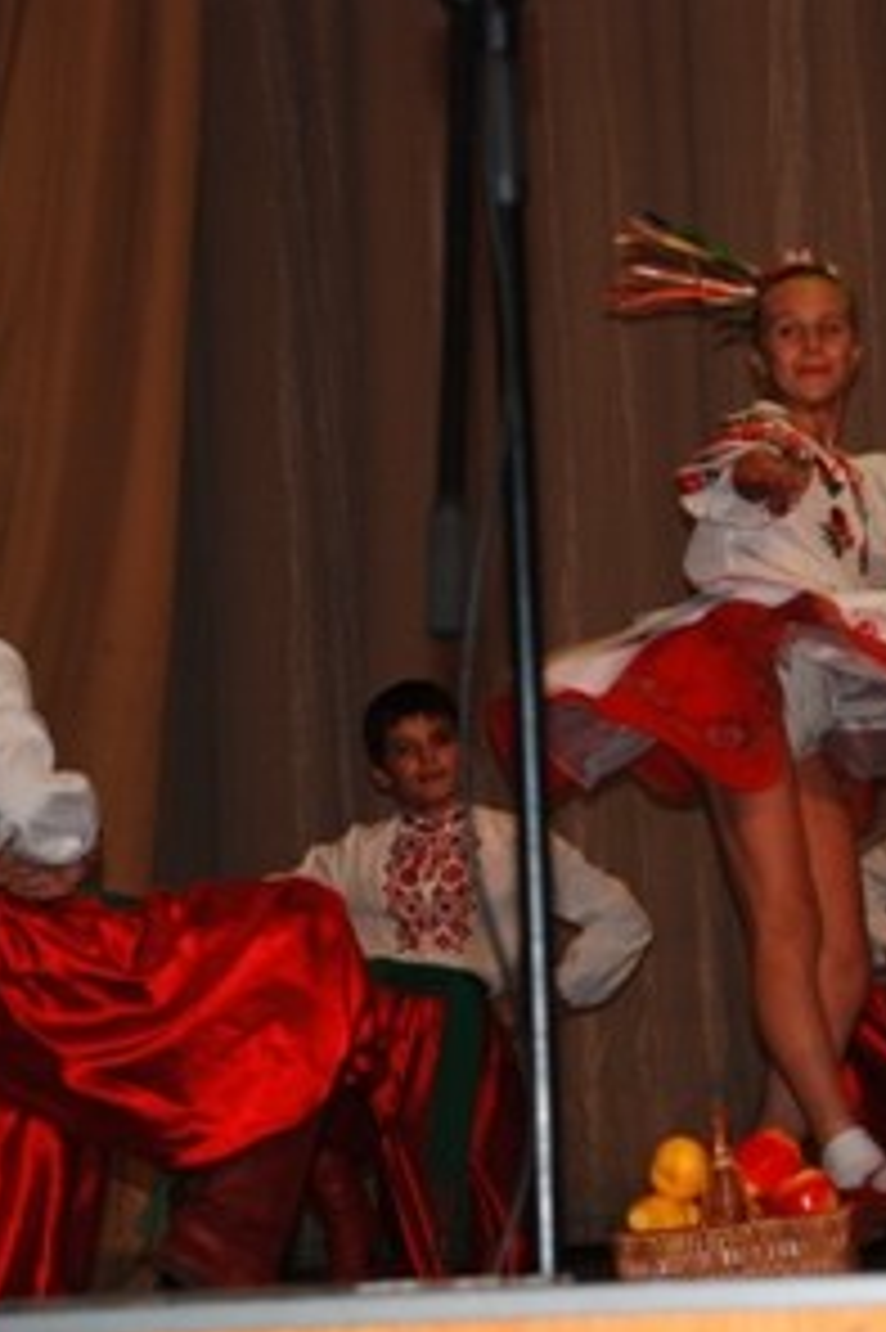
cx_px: 944
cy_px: 666
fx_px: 5211
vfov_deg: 14.6
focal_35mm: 141
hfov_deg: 9.6
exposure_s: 1/60
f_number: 5.3
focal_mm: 62
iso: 200
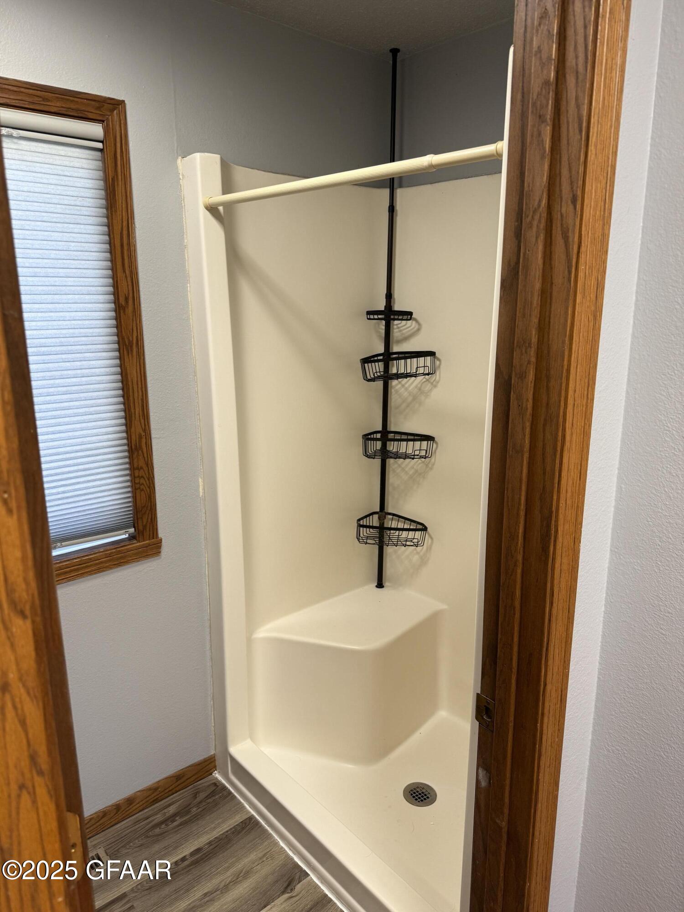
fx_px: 632
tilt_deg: -13.2
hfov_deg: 56.8
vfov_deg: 71.6
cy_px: 456
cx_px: 342
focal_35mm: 24
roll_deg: +0.1
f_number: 1.78
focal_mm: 6.76
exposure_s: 1/60
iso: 125
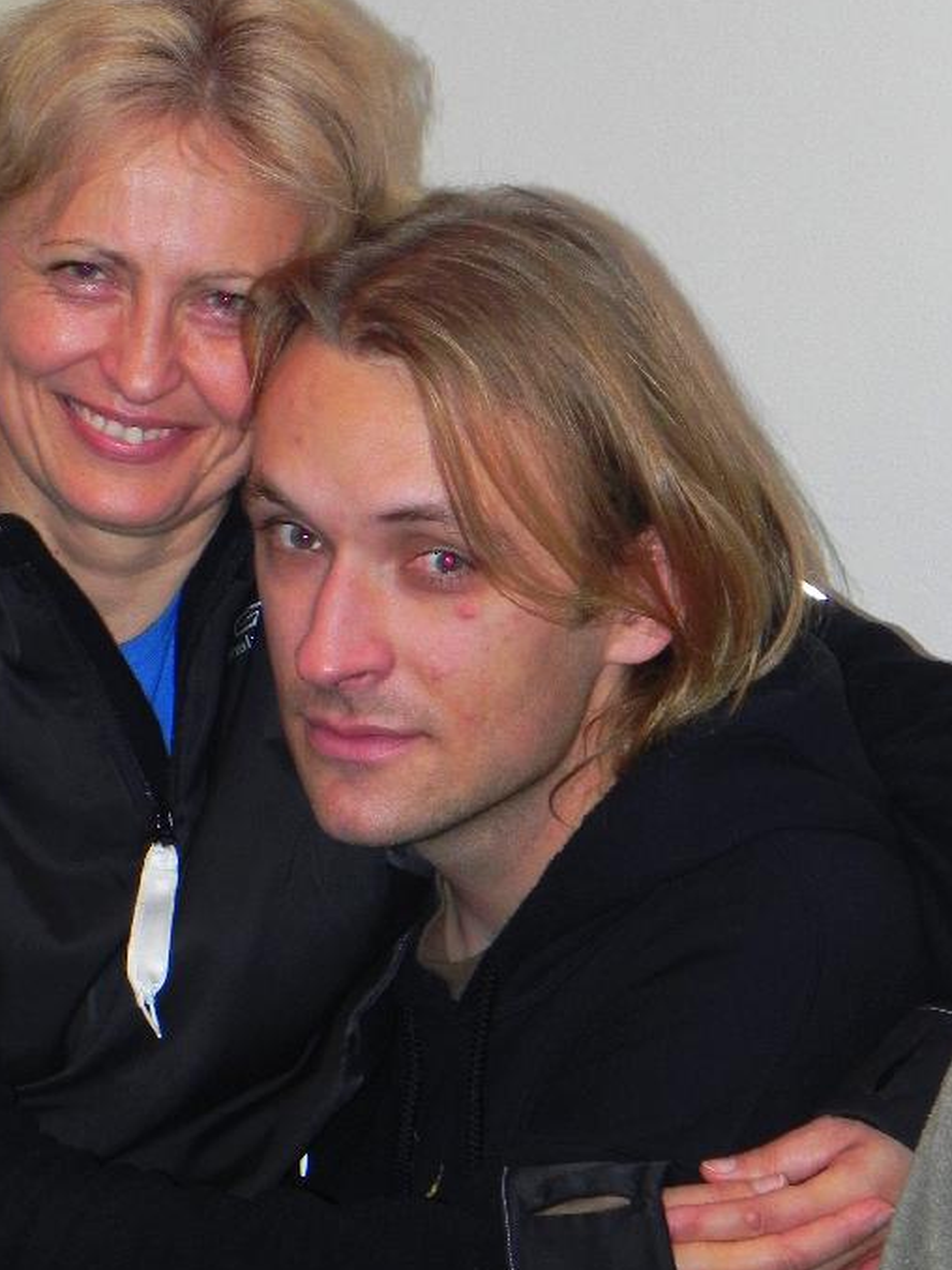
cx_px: 324
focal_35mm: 204
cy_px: 575
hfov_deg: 7.3
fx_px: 7485
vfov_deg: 9.7
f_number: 4.5
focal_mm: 25.7
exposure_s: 1/30
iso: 245
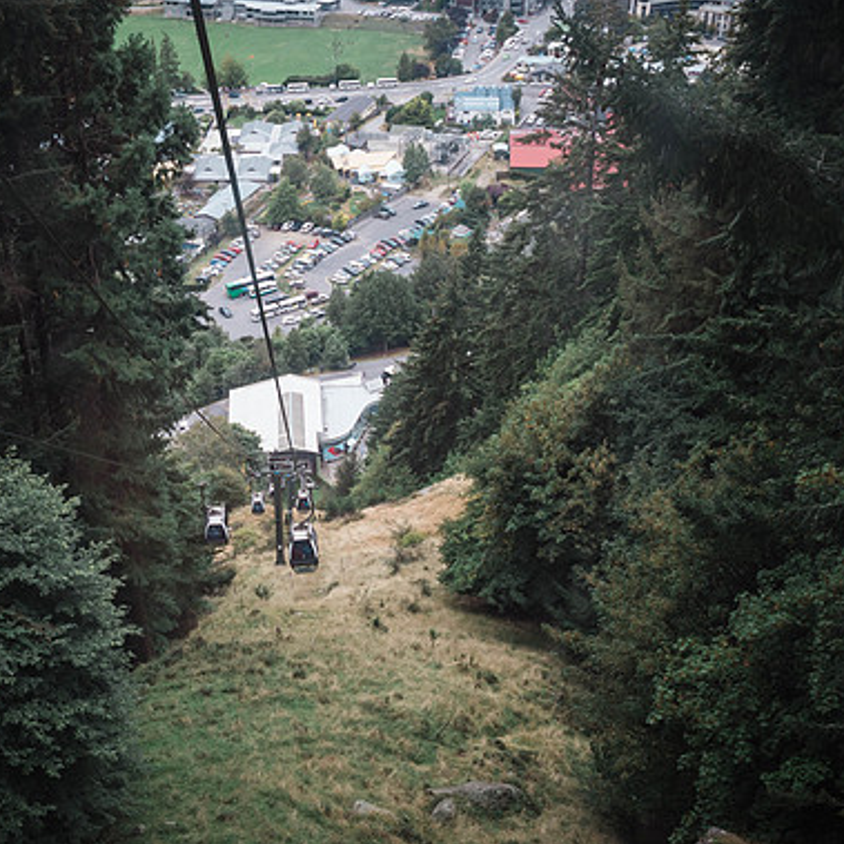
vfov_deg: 34.0
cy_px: 422
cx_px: 347
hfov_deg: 33.9
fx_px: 1379
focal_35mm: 50
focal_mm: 18
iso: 200
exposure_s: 1/160
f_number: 4
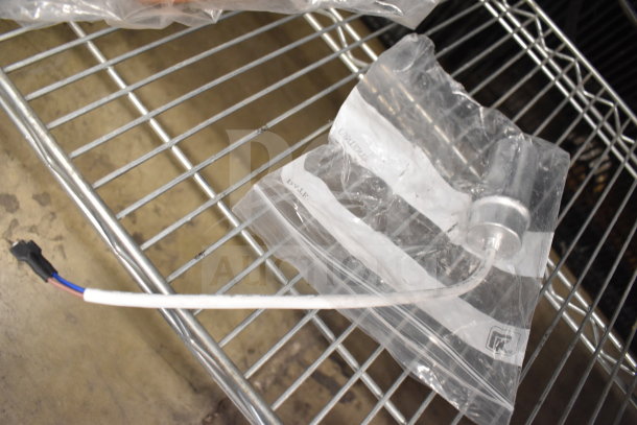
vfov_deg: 48.0
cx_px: 318
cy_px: 212
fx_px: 478
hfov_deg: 67.4
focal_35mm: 27
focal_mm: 18
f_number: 3.5
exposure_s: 1/30
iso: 1400
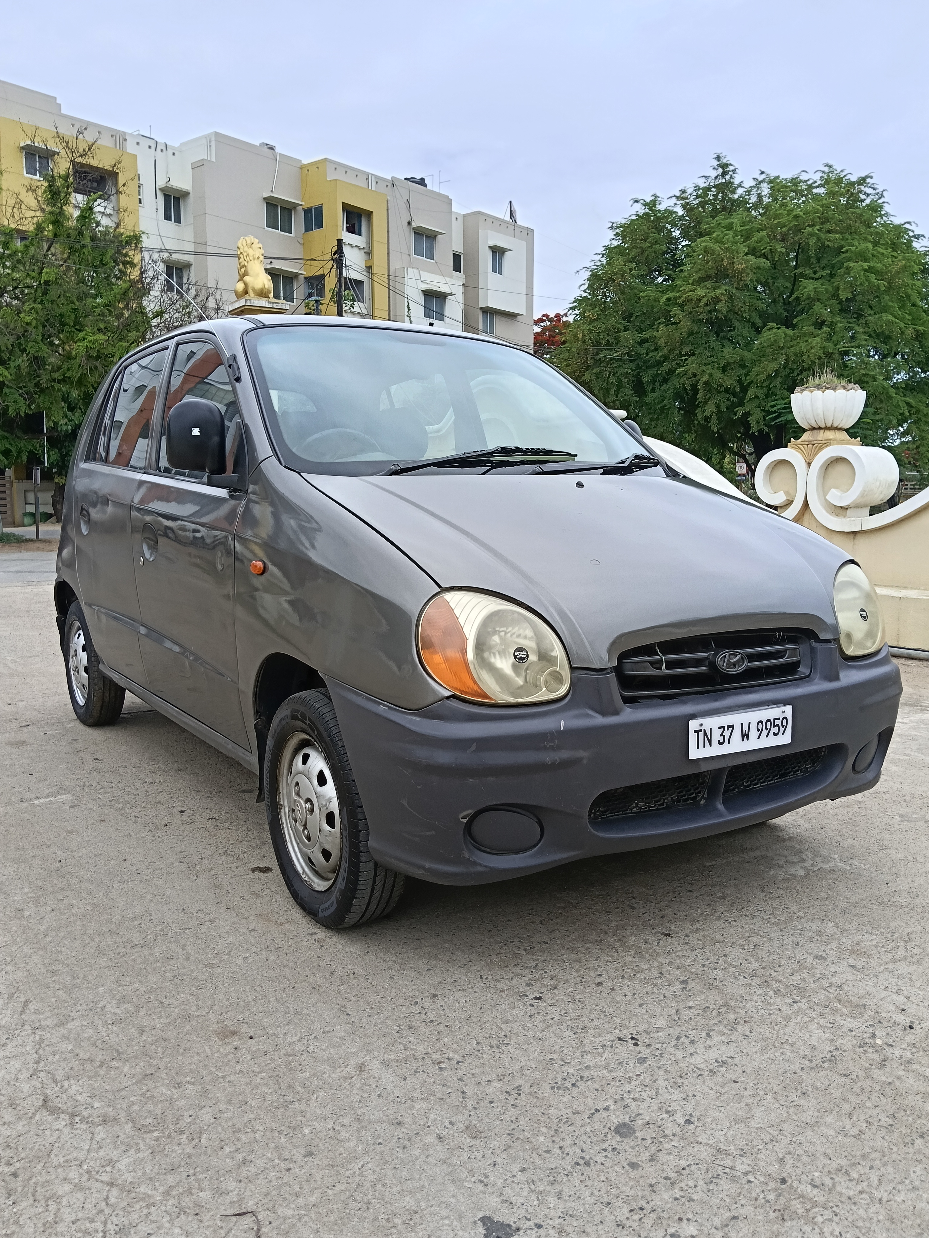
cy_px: 619
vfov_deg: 65.3
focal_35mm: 27
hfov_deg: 51.4
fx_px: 966
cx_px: 464
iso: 50
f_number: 1.8
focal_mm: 3.98
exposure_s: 1/571
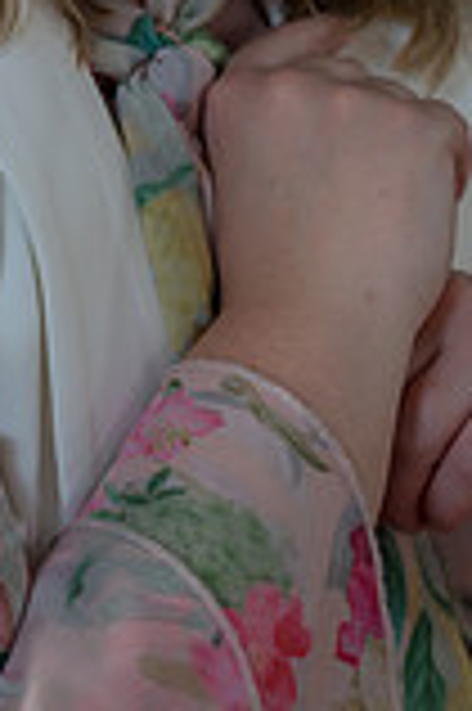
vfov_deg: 7.7
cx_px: 81
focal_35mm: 265
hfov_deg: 5.2
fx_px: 5223
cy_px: -148
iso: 400
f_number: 4.5
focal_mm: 93
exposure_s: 1/100
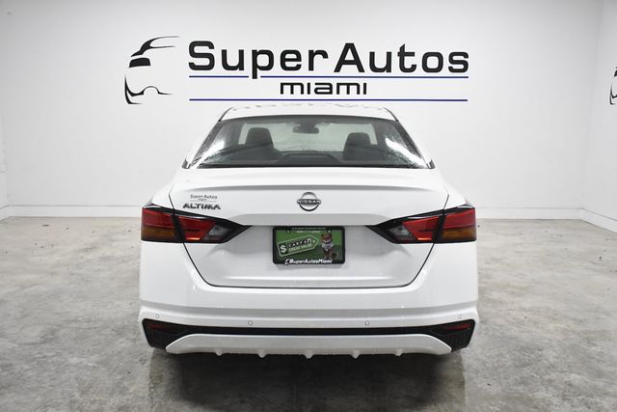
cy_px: 206
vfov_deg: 36.9
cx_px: 308
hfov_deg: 53.1
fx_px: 617
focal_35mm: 36
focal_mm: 24
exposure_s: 1/640
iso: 2500
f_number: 4.5
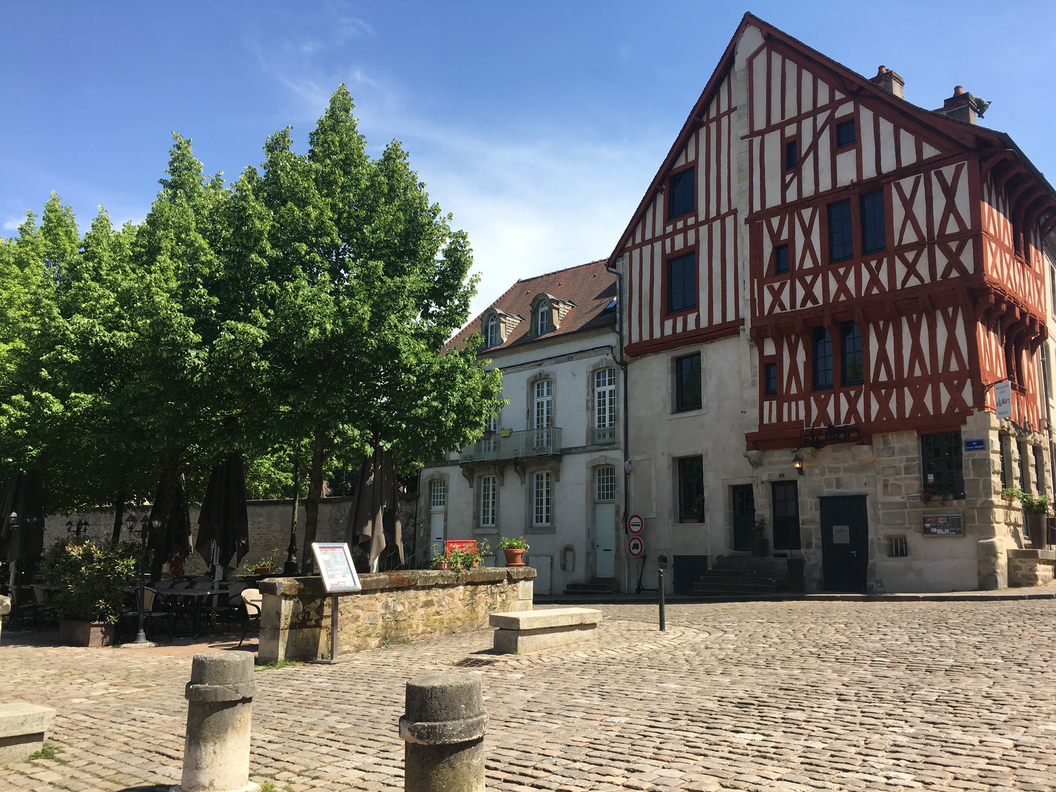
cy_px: 396
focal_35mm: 29
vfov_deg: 48.2
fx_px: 885
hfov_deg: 61.7
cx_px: 528
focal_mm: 4.15
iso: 25
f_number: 2.2
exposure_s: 1/950
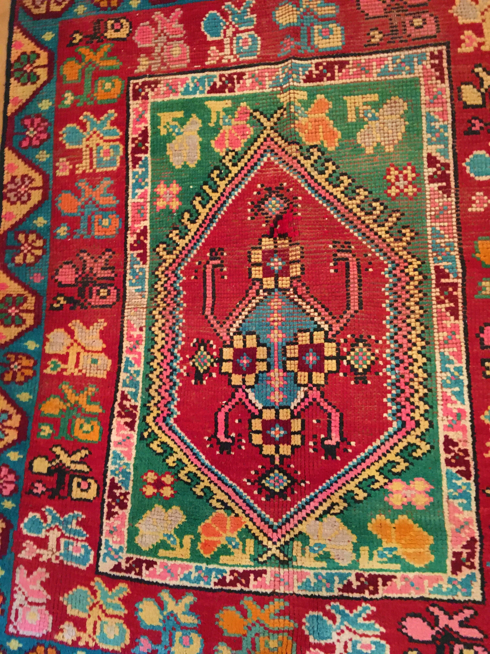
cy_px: 327
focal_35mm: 29
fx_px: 547
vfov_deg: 61.7
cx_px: 245
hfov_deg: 48.2
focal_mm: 4.15
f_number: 2.2
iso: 500
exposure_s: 1/17
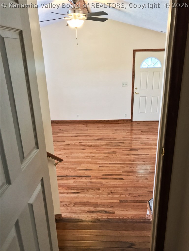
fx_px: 204
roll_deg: +2.7
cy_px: 126
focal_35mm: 28
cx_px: 94
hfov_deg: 49.7
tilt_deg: -18.4
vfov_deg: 63.4
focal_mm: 3.99
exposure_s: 1/30
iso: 125
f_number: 1.8
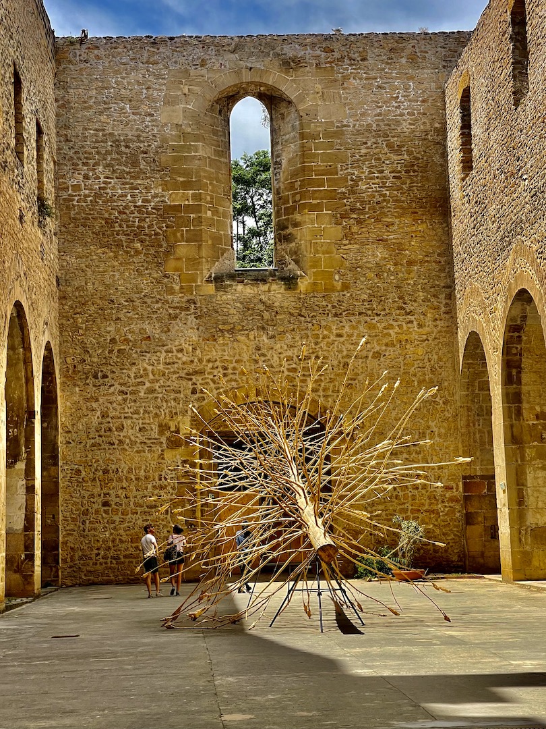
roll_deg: -0.2
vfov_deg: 30.3
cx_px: 273
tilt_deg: +7.4
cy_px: 364
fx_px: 1346
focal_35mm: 64
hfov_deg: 22.9
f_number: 2.2
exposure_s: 1/1143
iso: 20
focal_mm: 7.5
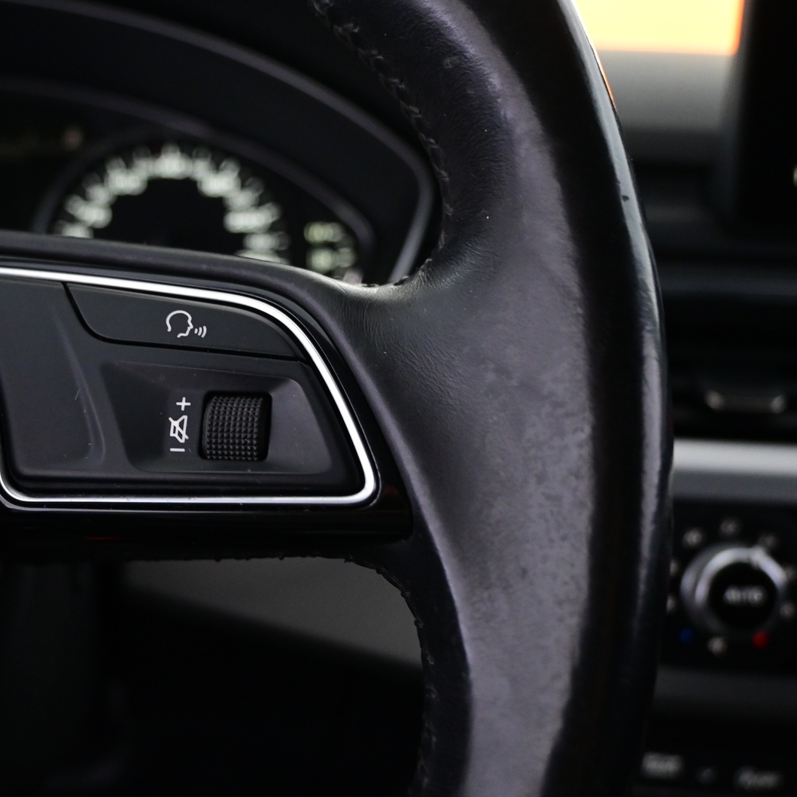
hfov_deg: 41.3
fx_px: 1041
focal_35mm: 40
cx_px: 256
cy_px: 398
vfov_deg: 41.9
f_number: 3.8
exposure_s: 1/30
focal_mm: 20.5
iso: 1800
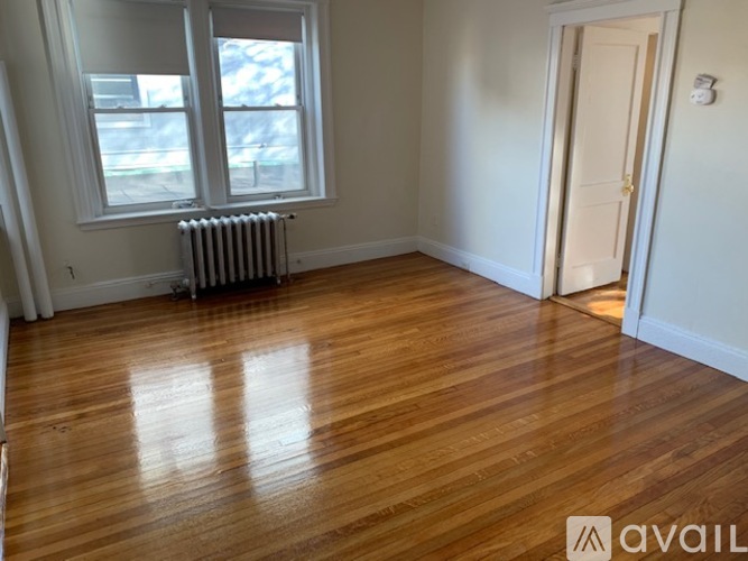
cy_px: 280
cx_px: 374
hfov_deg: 67.3
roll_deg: -0.2
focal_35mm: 26
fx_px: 562
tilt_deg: -15.6
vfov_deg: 53.0
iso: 100
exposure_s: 1/121
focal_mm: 4.25
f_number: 1.8
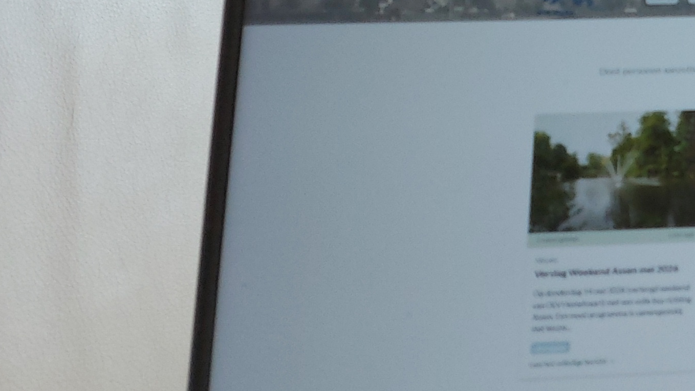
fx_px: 1640
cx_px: 1177
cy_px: -203
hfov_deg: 19.3
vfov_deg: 12.9
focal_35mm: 89
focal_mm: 5.23
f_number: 1.8
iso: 64
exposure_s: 1/50
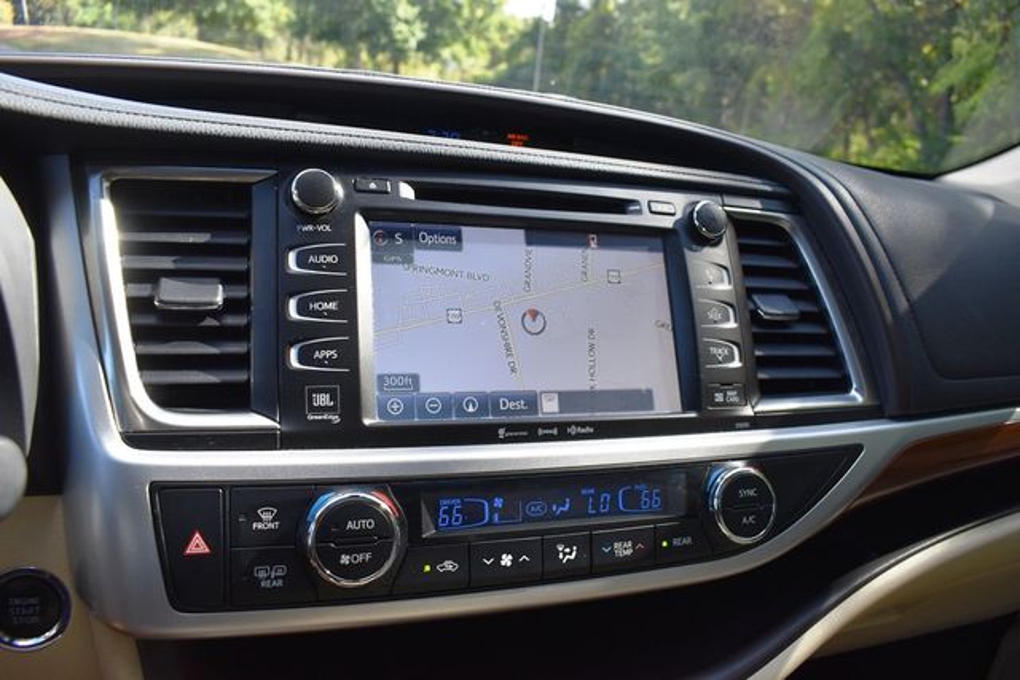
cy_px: 340
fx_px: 765
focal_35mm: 27
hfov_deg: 67.4
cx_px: 510
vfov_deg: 48.0
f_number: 5.6
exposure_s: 1/250
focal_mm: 18
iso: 400
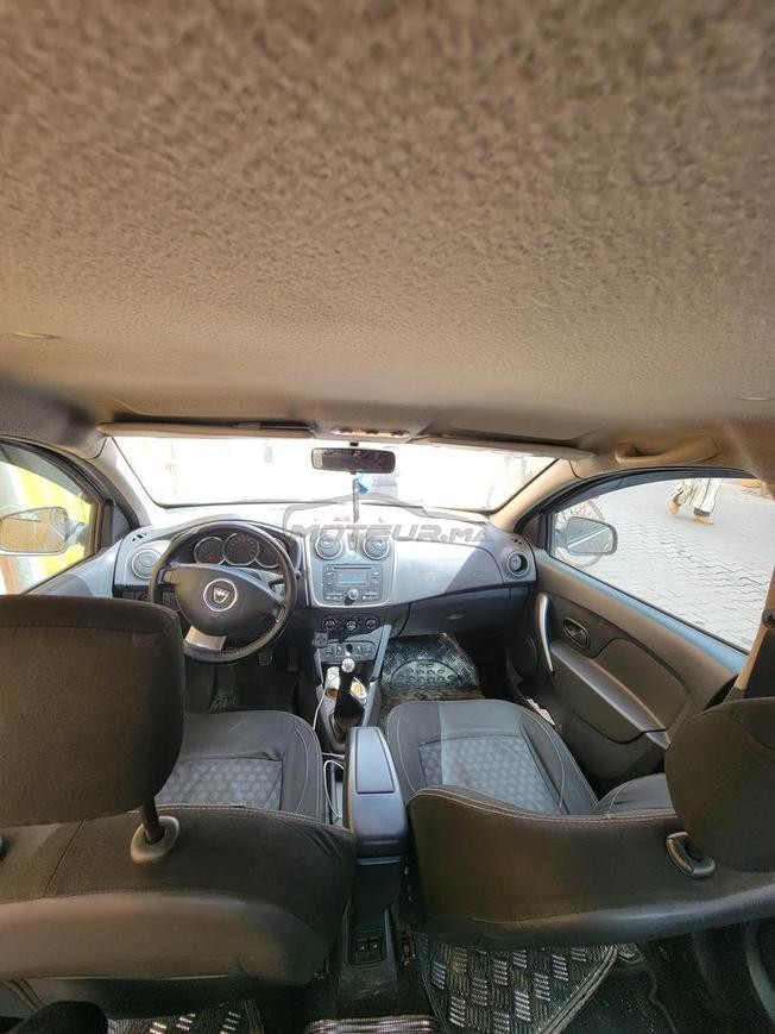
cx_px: 388
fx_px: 388
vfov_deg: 106.2
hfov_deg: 89.9
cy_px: 517
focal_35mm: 13
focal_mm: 2.2
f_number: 2.2
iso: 50
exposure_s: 1/120
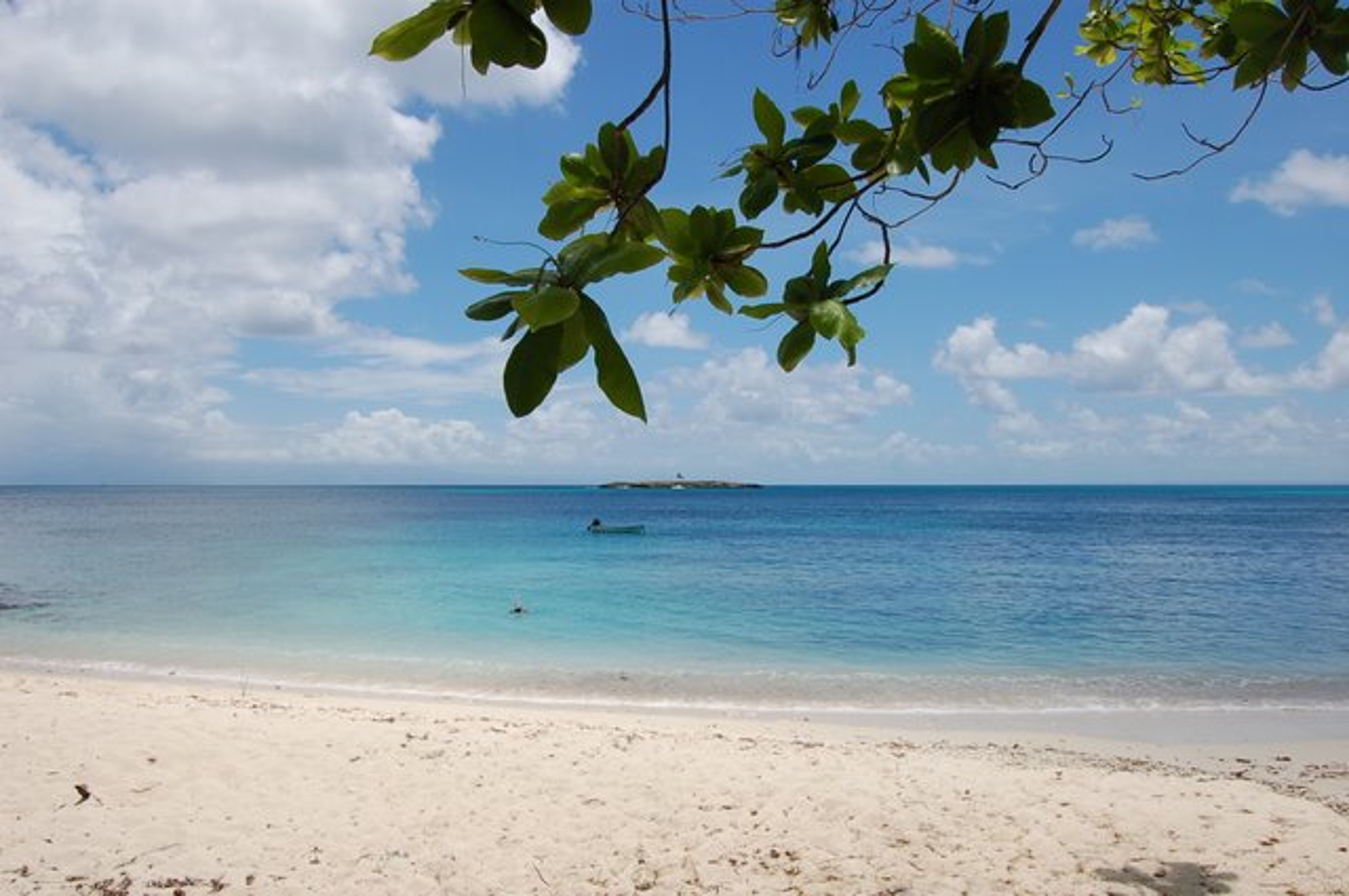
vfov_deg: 47.8
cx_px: 674
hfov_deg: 67.4
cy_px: 448
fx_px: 1010
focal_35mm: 27
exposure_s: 1/400
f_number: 11
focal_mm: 18
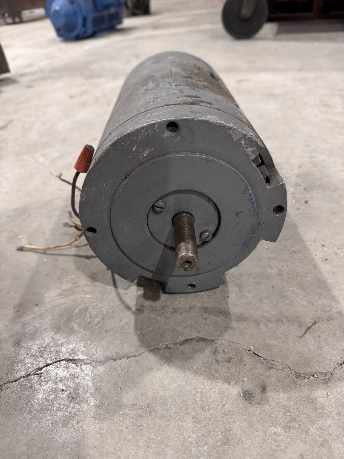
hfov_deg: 56.8
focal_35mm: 24
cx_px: 172
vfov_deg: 71.6
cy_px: 230
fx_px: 318
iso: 200
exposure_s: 1/92
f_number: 1.78
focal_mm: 6.76
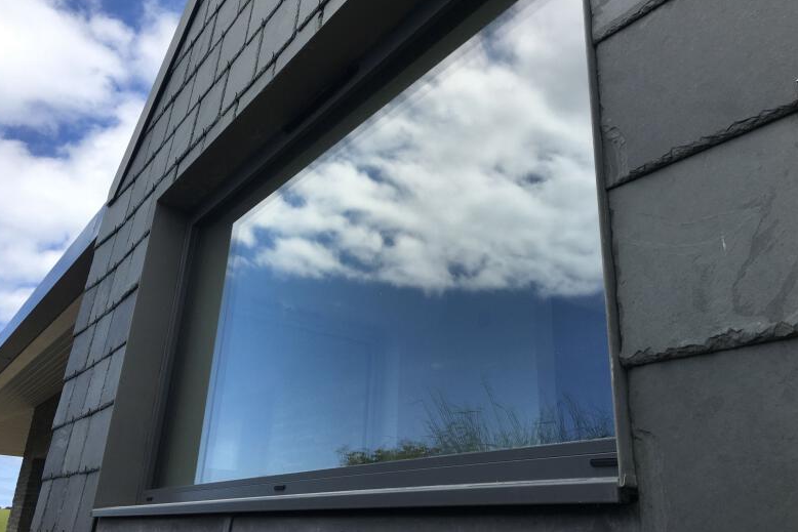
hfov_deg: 60.3
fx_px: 687
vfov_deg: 42.3
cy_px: 235
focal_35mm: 31
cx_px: 398
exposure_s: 1/1508
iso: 25
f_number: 2.2
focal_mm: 4.15
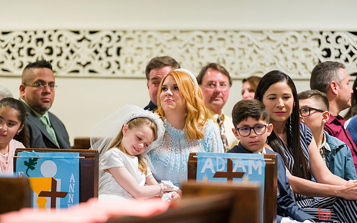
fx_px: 2024
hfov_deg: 10.1
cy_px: 120
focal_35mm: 208
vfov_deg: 6.3
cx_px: 180
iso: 6400
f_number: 3.2
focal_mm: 200
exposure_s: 1/200
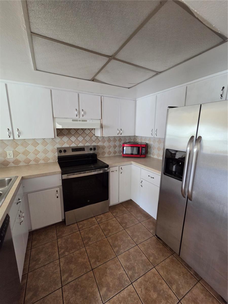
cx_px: 114
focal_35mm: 13
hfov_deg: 89.9
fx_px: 114
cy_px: 152
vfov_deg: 106.2
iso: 400
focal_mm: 2.2
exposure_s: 1/60
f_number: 2.2
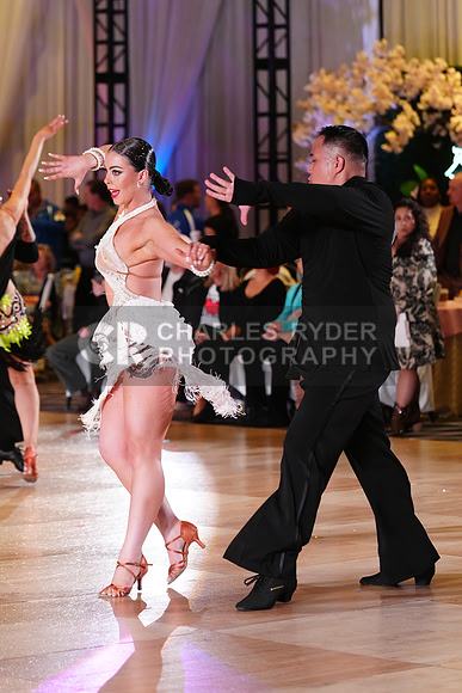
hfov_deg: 10.6
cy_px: 346
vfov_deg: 15.8
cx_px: 231
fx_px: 2501
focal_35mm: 130
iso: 3200
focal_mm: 130
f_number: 4
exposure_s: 1/400
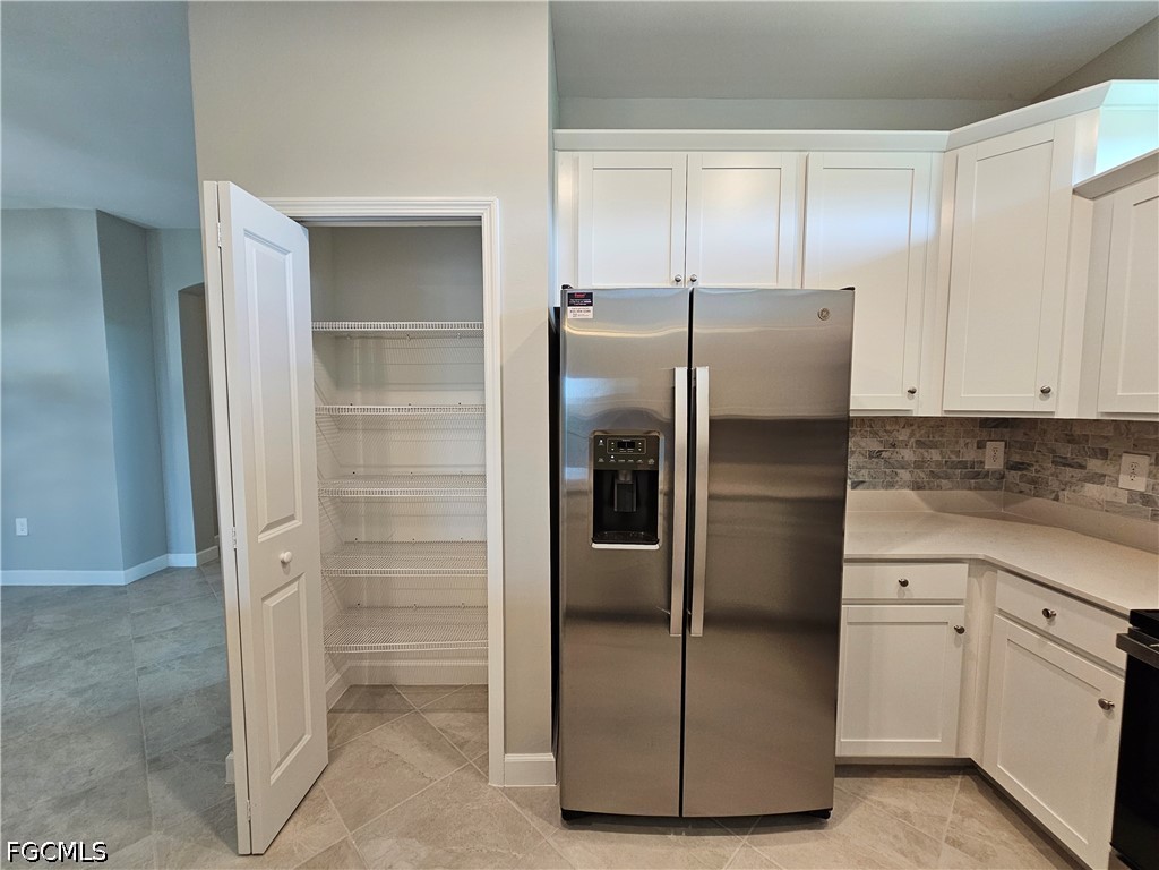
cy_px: 435
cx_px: 580
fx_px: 435
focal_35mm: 13
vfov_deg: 89.9
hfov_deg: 106.2
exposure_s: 1/60
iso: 160
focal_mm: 2.2
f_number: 2.2
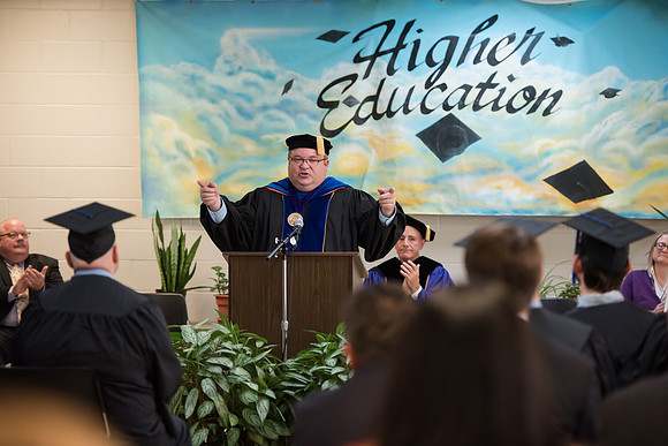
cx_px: 334
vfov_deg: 11.0
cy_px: 223
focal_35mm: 125
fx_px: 2320
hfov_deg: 16.4
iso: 2500
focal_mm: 125
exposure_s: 1/200
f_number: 2.8
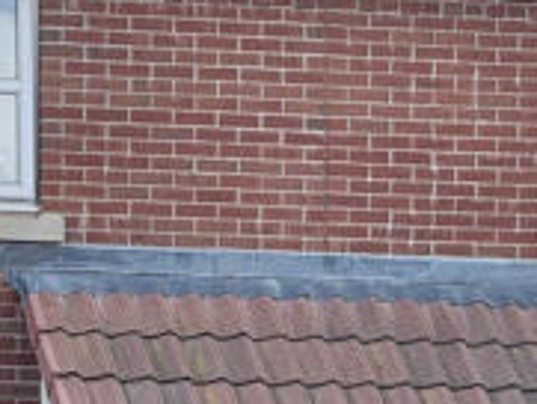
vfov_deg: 5.5
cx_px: 15
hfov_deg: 7.3
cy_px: 223
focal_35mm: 271
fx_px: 4207
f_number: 1.78
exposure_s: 1/2976
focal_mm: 6.76
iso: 80
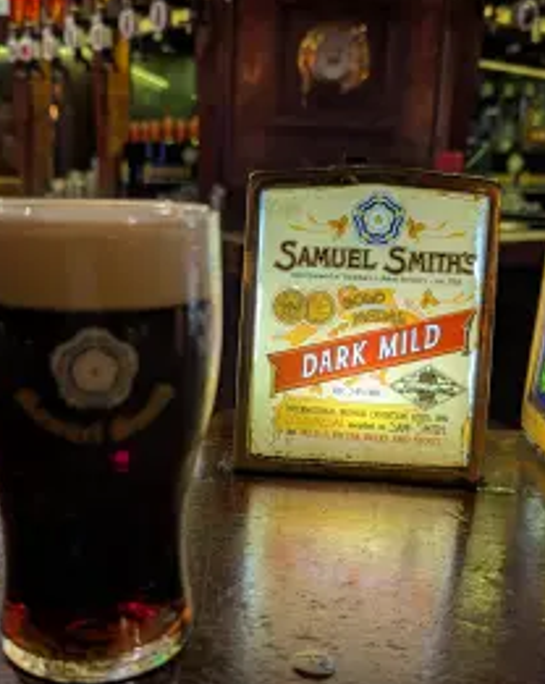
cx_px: 229
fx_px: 728
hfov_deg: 41.0
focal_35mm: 36
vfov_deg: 50.1
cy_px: 398
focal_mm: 6.9
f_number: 1.68
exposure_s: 1/25
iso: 33
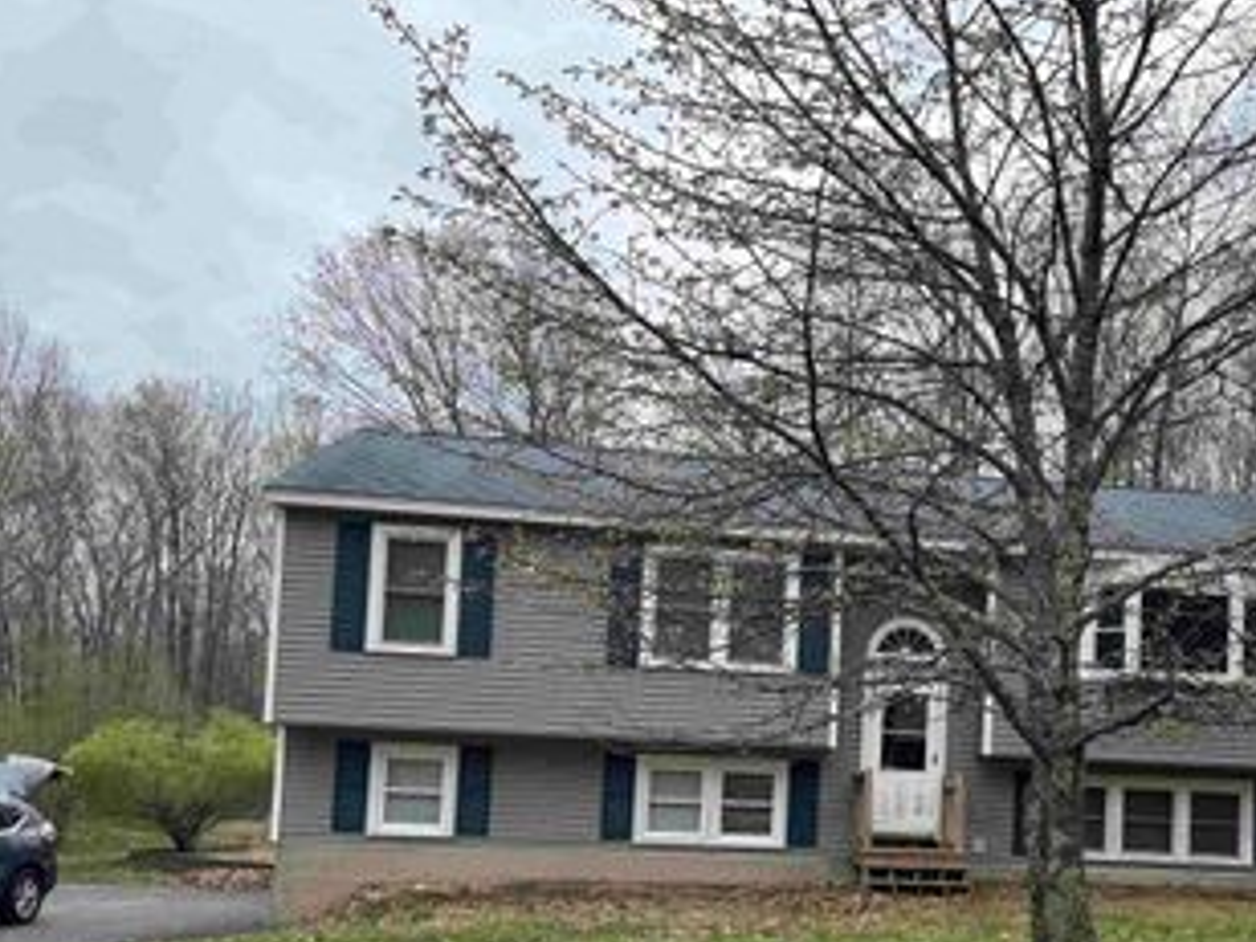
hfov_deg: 46.7
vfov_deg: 35.9
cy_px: 720
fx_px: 1415
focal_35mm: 39
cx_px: 881
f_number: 1.78
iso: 80
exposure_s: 1/3096
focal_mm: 6.76
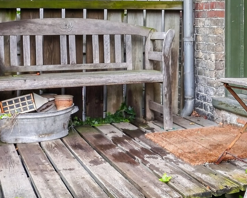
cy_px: 54
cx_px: 298
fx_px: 534
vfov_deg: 20.9
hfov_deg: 23.7
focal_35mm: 73
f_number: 8
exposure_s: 1/30
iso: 400
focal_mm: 20
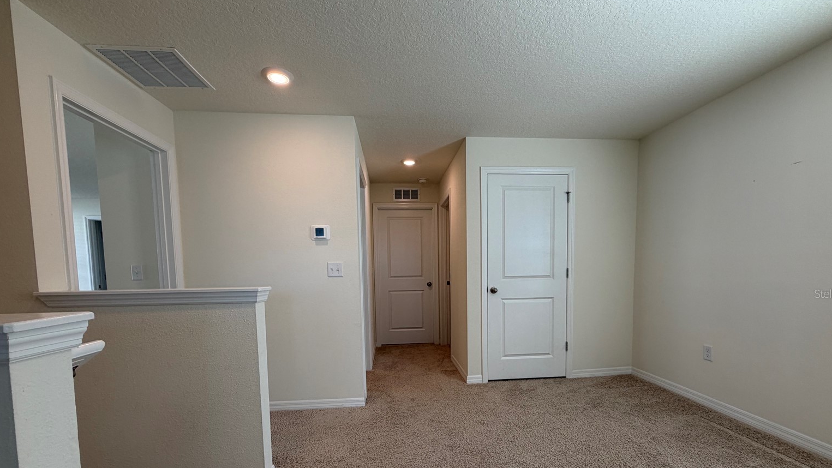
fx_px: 353
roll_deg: +1.2
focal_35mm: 16
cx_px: 429
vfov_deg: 66.1
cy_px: 293
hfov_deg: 99.3
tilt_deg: -3.7
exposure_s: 1/120
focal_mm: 2.22
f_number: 2.2
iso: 64
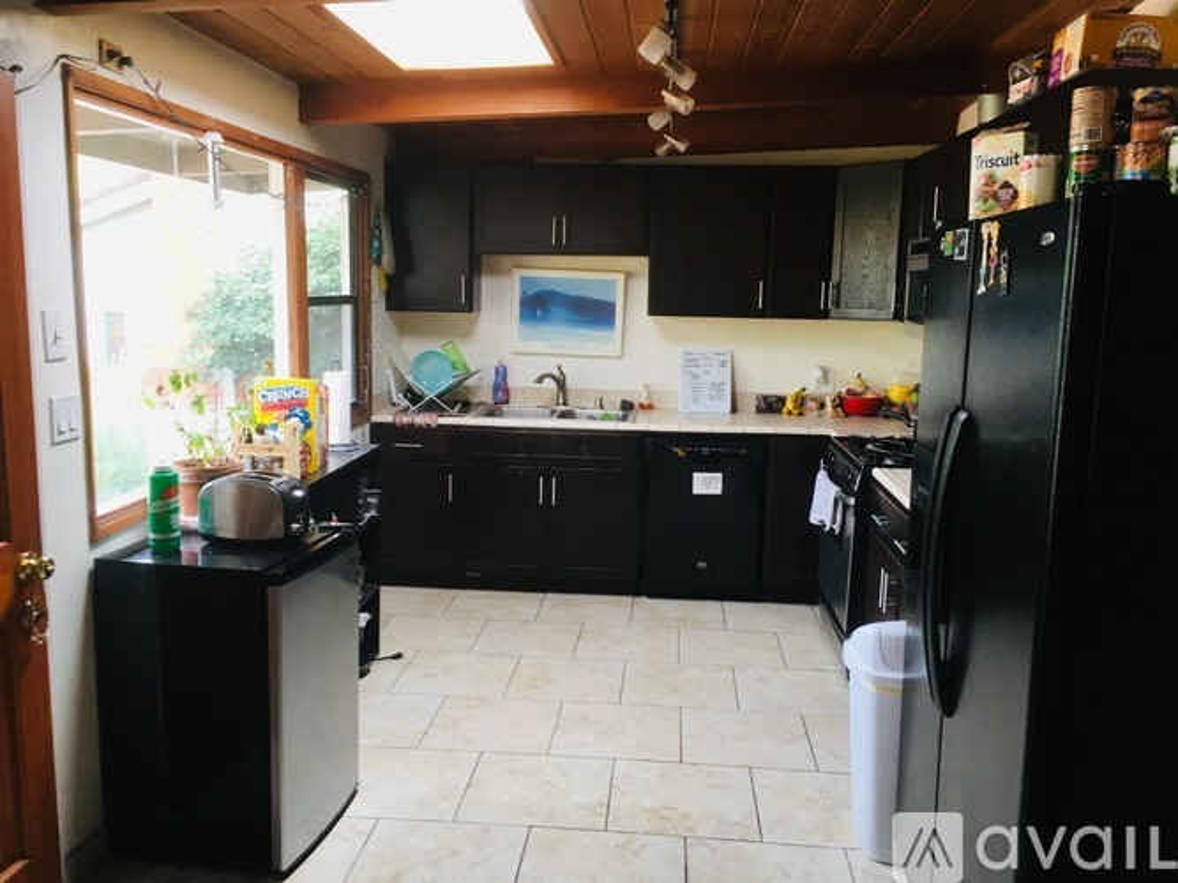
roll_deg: -1.4
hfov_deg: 61.7
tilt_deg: -9.3
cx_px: 589
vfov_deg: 48.2
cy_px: 442
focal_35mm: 29
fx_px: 987
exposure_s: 1/30
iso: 32
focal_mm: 4.15
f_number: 2.2
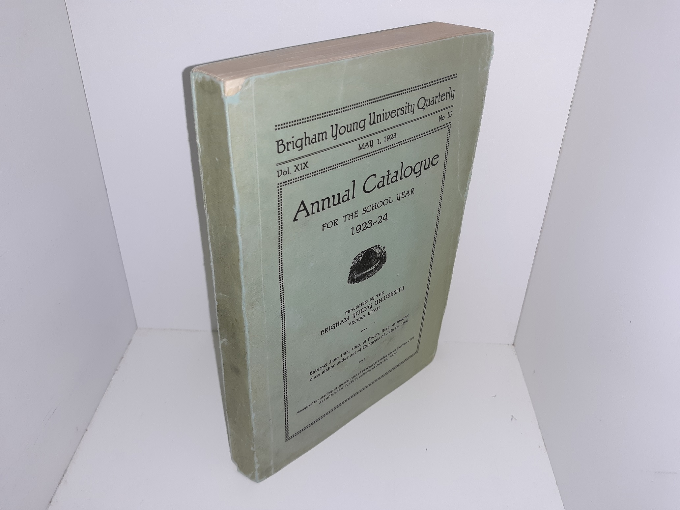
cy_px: 255
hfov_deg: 63.4
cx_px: 340
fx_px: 550
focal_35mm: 28
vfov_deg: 49.7
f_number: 1.7
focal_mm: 3.7
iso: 40
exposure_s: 1/177
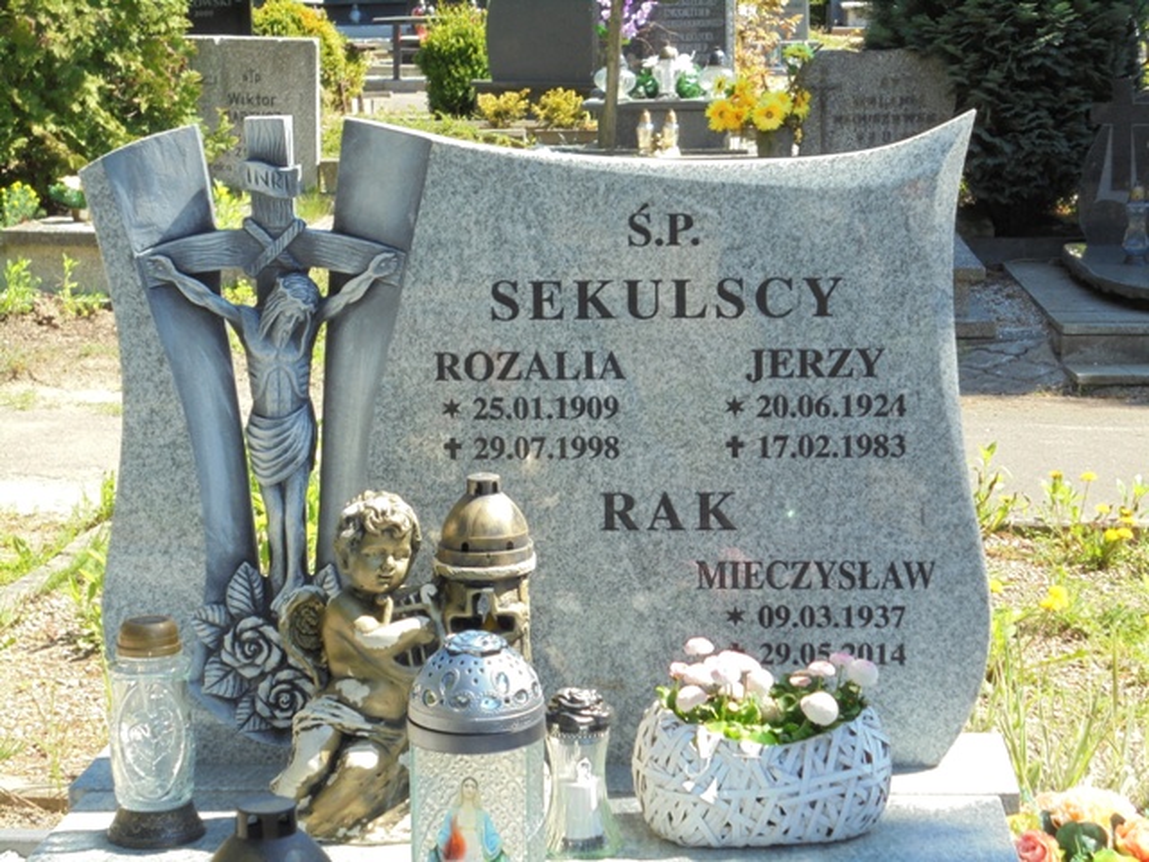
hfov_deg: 26.7
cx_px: 574
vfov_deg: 20.2
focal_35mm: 73
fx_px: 2423
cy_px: 431
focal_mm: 13.1
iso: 100
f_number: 6.1
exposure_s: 1/100
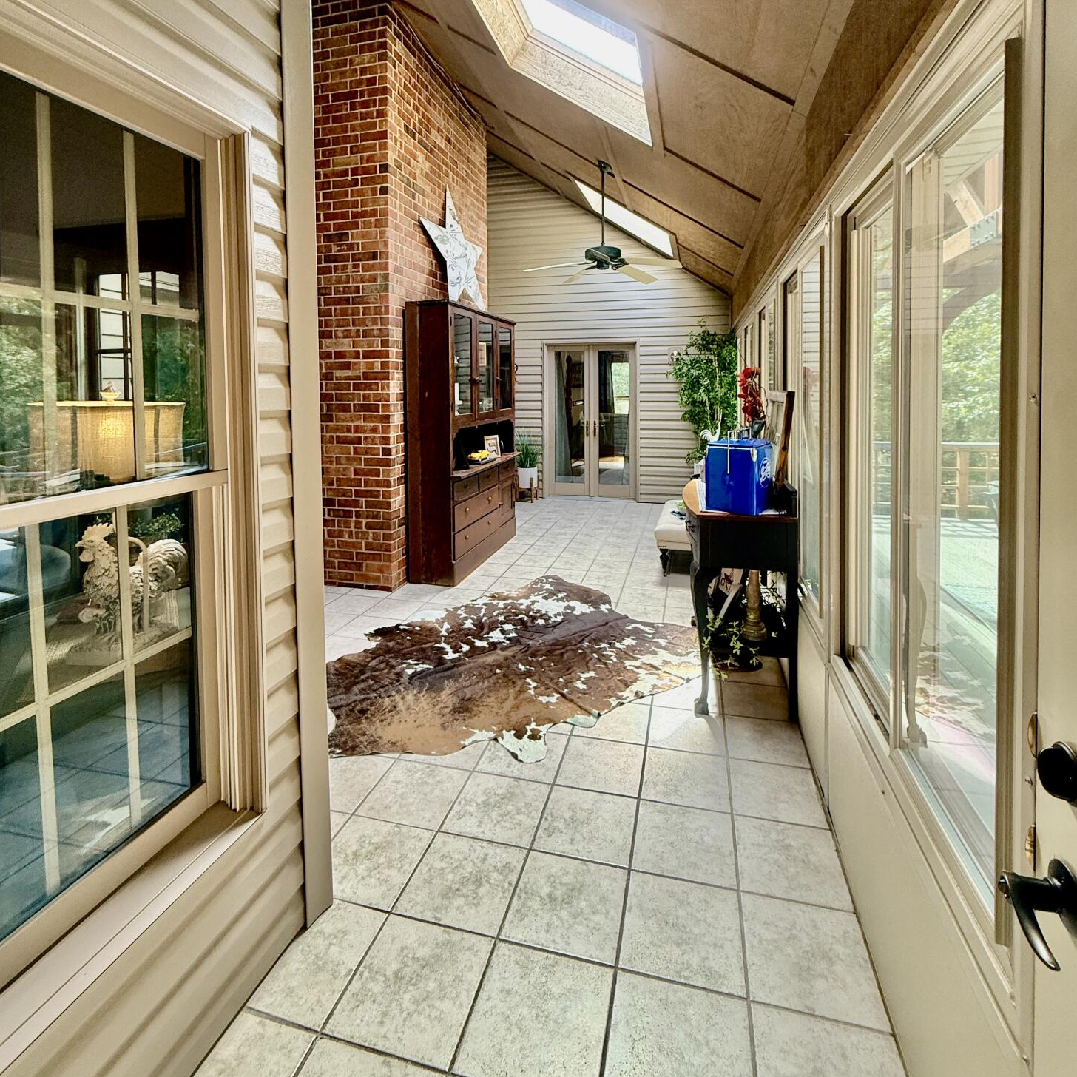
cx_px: 544
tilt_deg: -0.8
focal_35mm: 17
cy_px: 406
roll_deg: -0.2
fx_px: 598
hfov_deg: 84.0
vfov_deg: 82.4
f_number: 2.2
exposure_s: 1/99
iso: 160
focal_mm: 2.22
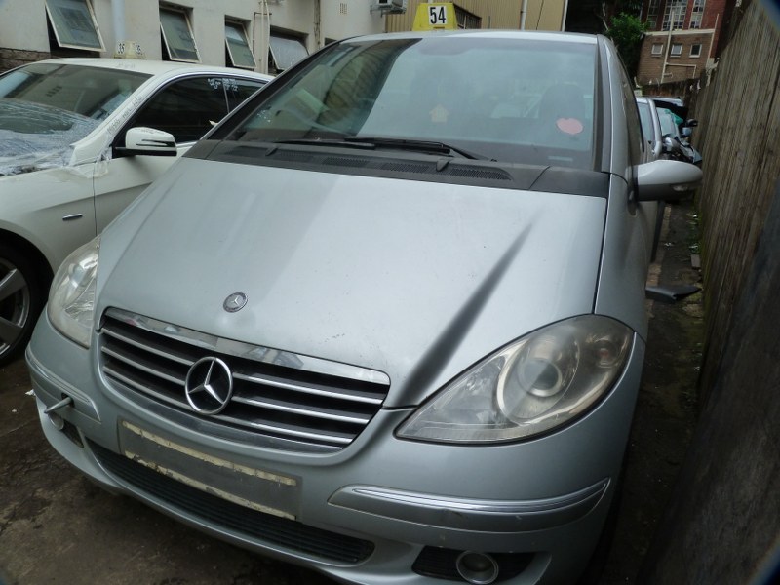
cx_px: 390
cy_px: 292
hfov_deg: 69.4
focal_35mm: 25
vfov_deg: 54.9
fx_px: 563
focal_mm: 4.5
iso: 125
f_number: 5.6
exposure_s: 1/250
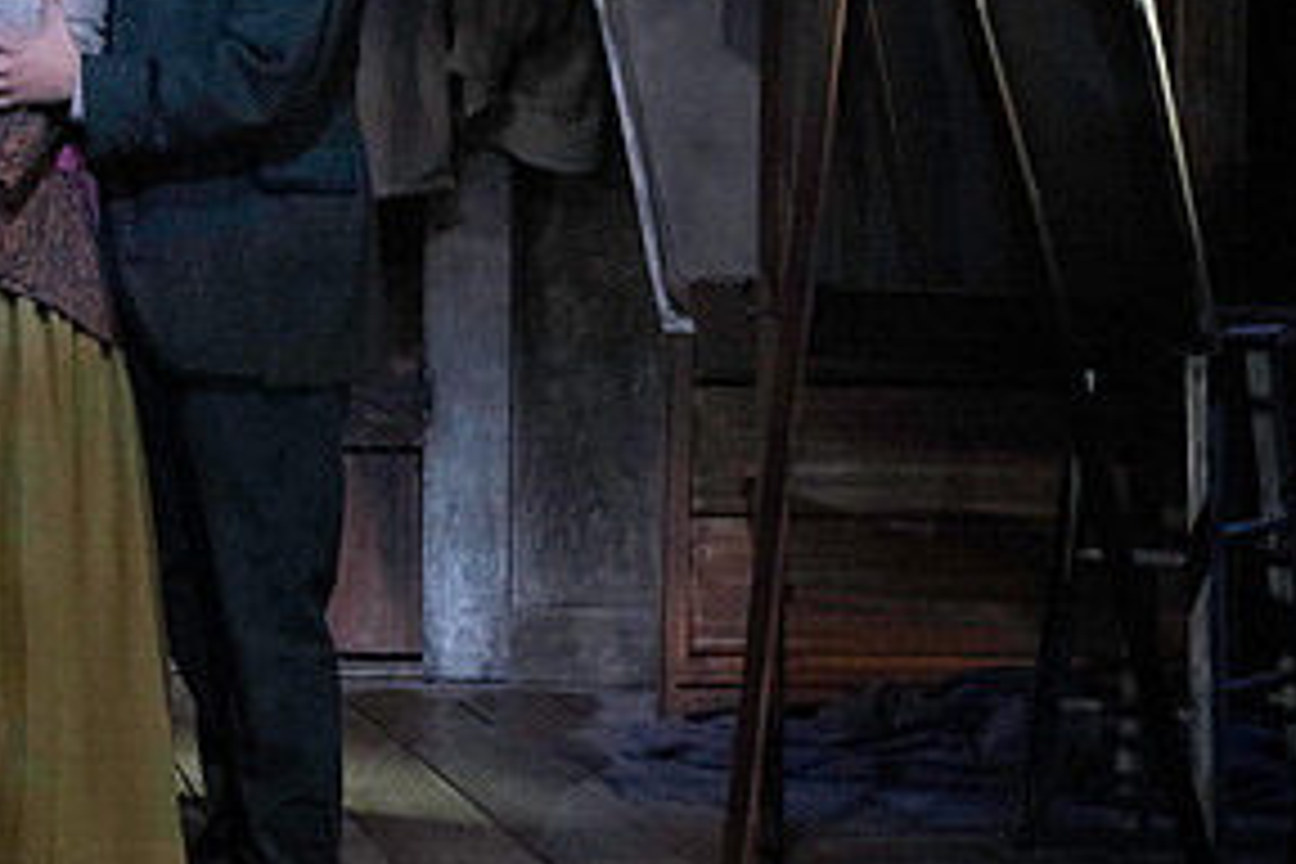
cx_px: 180
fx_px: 24982
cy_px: 196
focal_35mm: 694
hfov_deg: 3.0
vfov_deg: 2.0
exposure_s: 1/320
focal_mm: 345
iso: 16000
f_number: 13
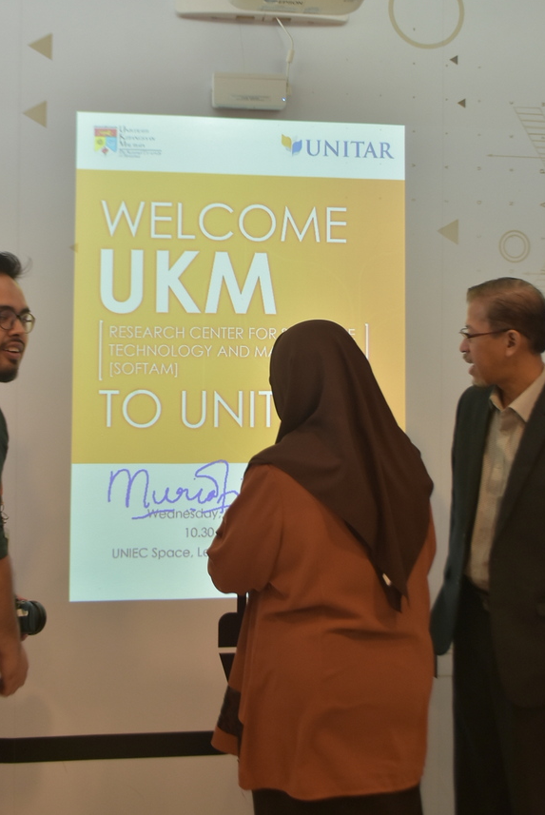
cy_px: 344
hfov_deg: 31.2
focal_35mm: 43
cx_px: 259
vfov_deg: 45.2
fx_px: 974
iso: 640
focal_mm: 24
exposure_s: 1/125
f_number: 3.8
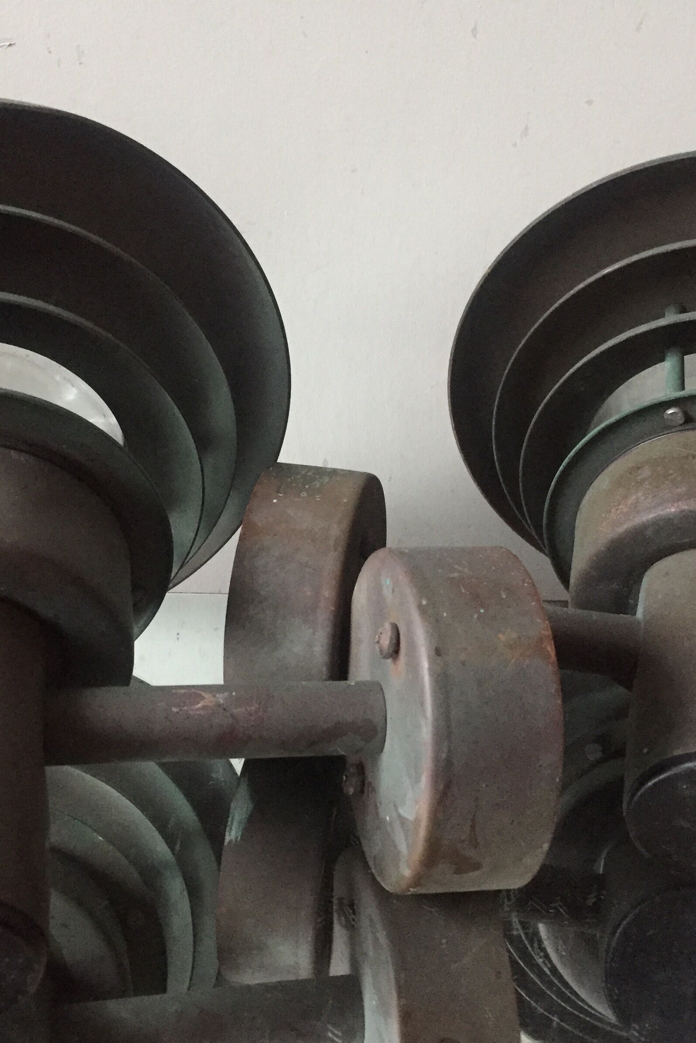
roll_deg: -4.1
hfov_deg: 32.6
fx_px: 1189
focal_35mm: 41
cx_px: 335
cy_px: 525
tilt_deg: -19.8
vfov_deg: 47.4
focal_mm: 4.15
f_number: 2.2
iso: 320
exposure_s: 1/17
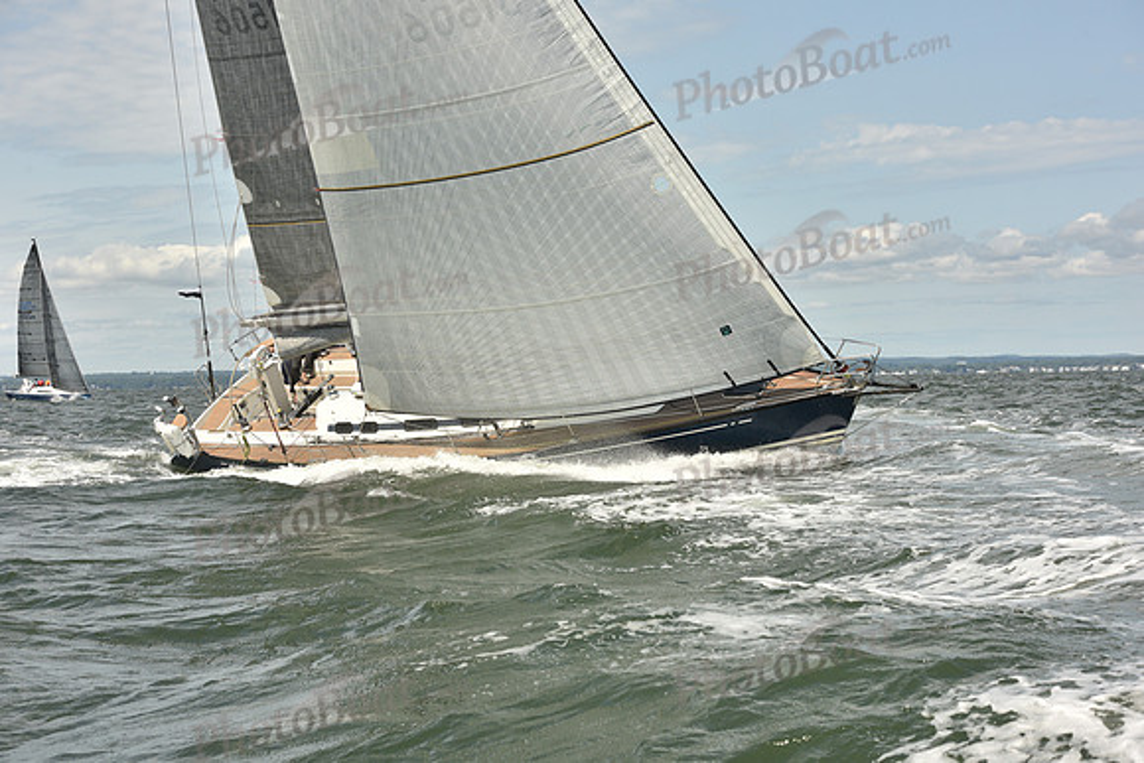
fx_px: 2225
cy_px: 382
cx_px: 572
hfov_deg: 28.8
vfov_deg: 19.5
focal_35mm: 70
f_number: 9
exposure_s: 1/800
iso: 250
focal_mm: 70
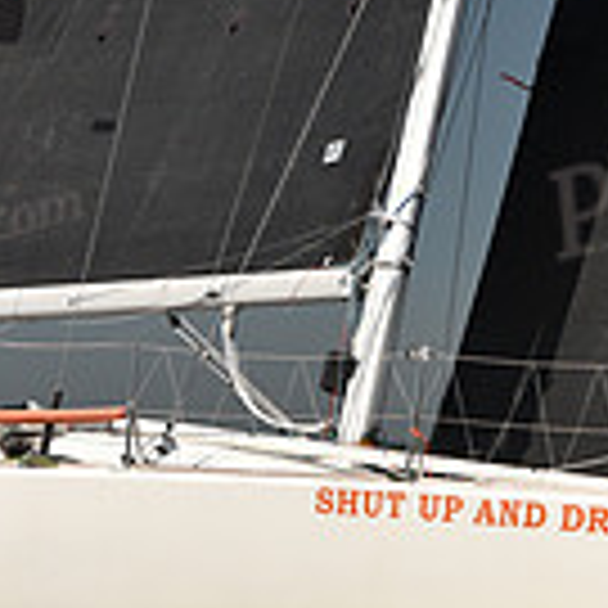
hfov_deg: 5.0
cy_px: 439
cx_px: 320
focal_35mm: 348
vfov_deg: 5.0
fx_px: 6915
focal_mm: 95
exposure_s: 1/1250
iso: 250
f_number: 4
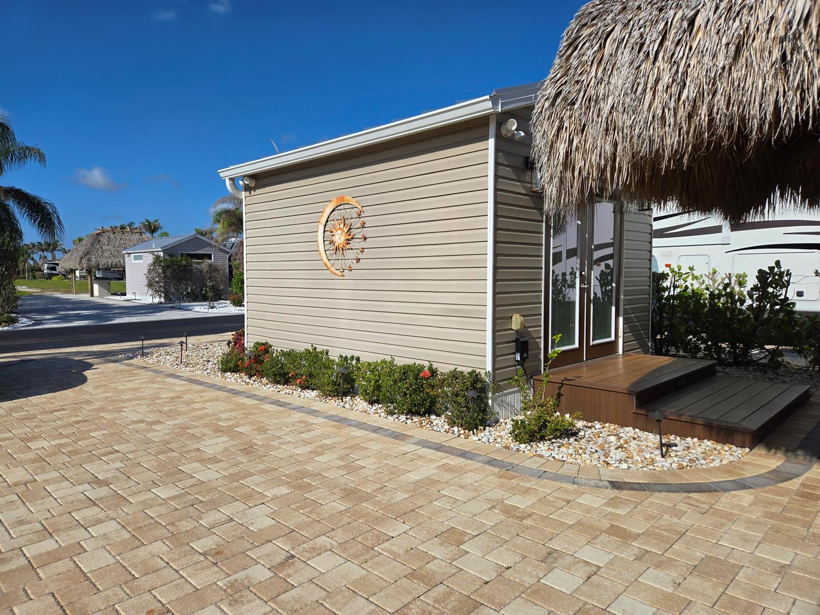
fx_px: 545
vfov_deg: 58.9
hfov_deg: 73.9
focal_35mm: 23
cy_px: 308
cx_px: 410
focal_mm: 5.4
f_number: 1.8
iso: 25
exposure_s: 1/3399
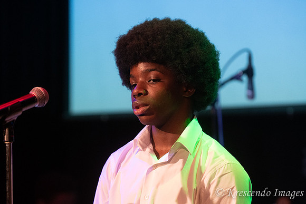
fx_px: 1530
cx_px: 153
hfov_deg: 11.4
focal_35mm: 180
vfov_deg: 7.6
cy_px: 102
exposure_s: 1/200
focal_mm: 120
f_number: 2.8
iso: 3200
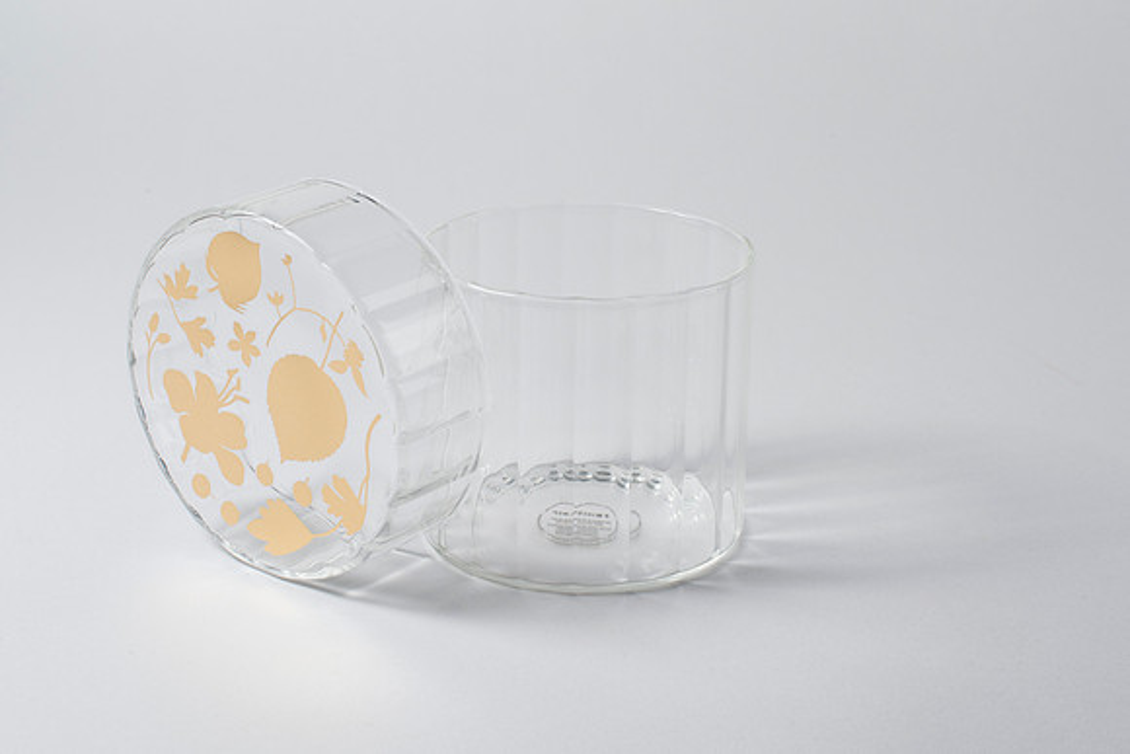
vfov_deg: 19.2
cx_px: 573
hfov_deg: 28.5
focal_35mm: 71
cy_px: 342
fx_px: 2227
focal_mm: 50
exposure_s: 1/200
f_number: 16
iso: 100
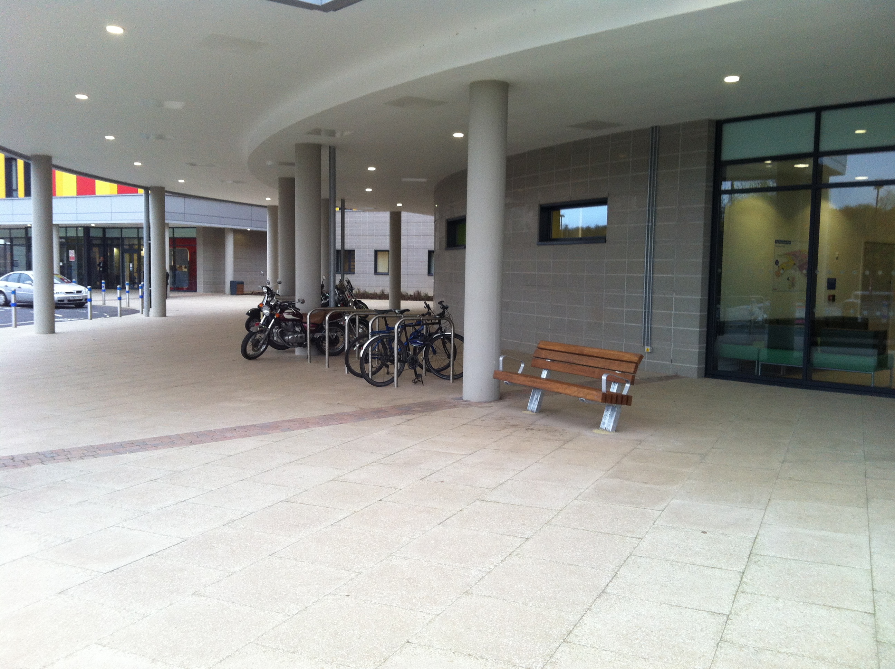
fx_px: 904
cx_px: 448
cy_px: 334
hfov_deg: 52.7
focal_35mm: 35
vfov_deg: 40.6
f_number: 2.8
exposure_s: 1/50
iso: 80
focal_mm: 3.85
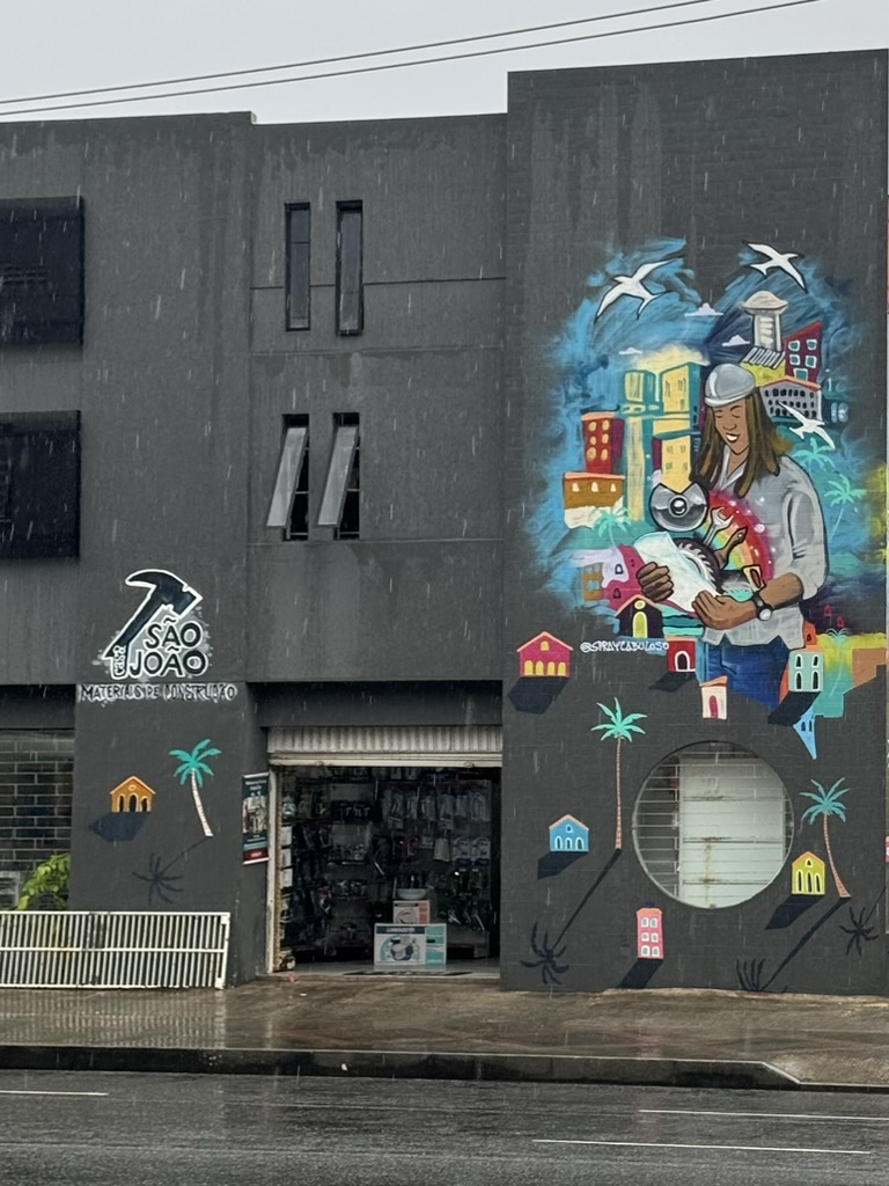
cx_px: 444
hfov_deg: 30.3
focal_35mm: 48
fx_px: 1644
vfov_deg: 39.7
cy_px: 593
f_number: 1.78
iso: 64
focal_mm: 6.76
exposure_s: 1/464
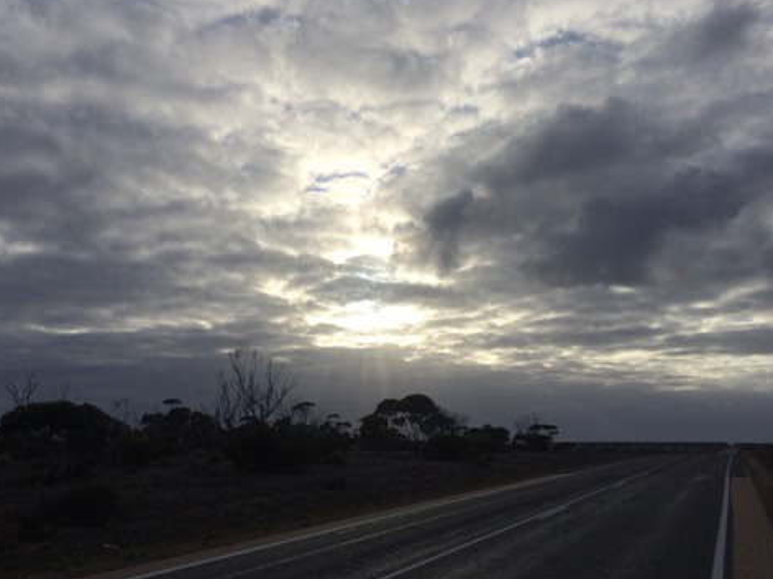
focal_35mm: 32
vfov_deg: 44.1
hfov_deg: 56.8
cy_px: 285
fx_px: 714
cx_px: 366
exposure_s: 1/5128
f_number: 2.2
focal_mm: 4.15
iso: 32
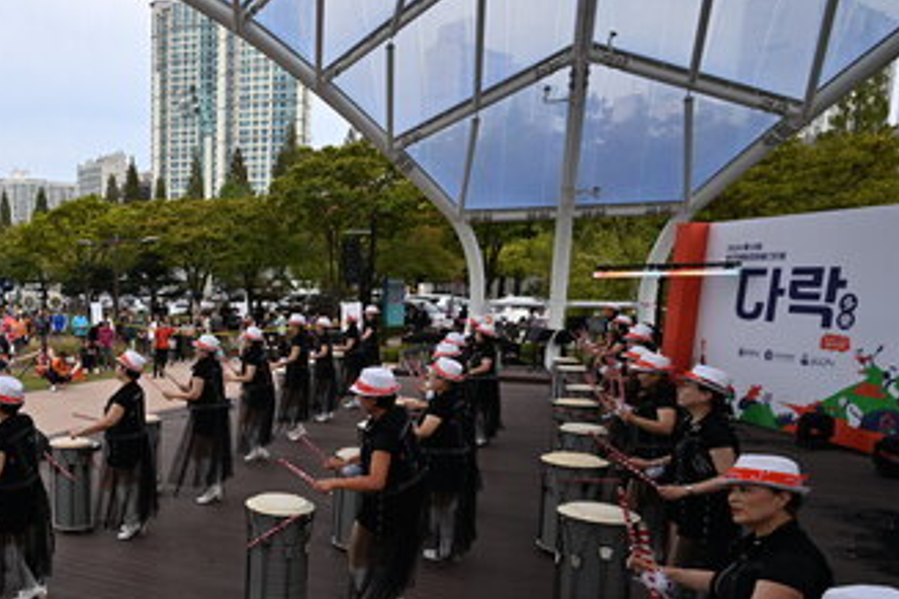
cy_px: 386
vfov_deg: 43.2
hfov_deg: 54.7
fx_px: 749
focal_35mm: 30
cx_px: 107
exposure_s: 1/250
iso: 100
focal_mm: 14
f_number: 6.3
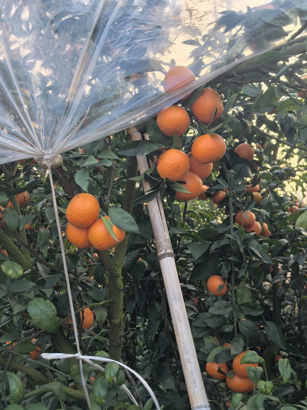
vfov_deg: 46.8
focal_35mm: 40
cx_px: 154
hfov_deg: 36.0
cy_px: 205
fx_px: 473
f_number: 2
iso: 50
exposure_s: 1/247
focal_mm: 5.75
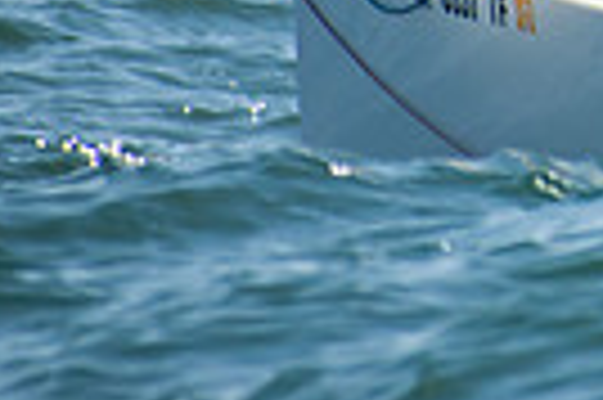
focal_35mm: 1557
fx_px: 26048
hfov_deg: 1.3
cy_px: -456
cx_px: 1066
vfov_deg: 0.9
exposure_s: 1/800
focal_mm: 240
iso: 200
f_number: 6.3
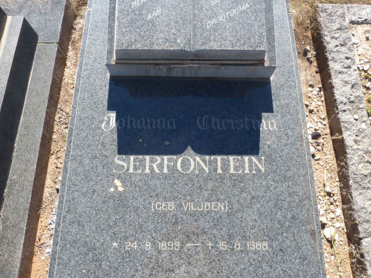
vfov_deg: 54.9
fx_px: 268
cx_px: 186
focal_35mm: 25
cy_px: 139
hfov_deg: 69.4
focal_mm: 4.1
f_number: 6.3
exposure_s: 1/80
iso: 80
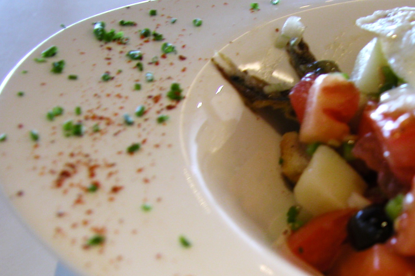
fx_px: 692
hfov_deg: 32.7
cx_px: 314
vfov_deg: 22.2
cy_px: 236
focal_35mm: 60
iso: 100
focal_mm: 8.9
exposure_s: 1/4.5
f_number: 2.8
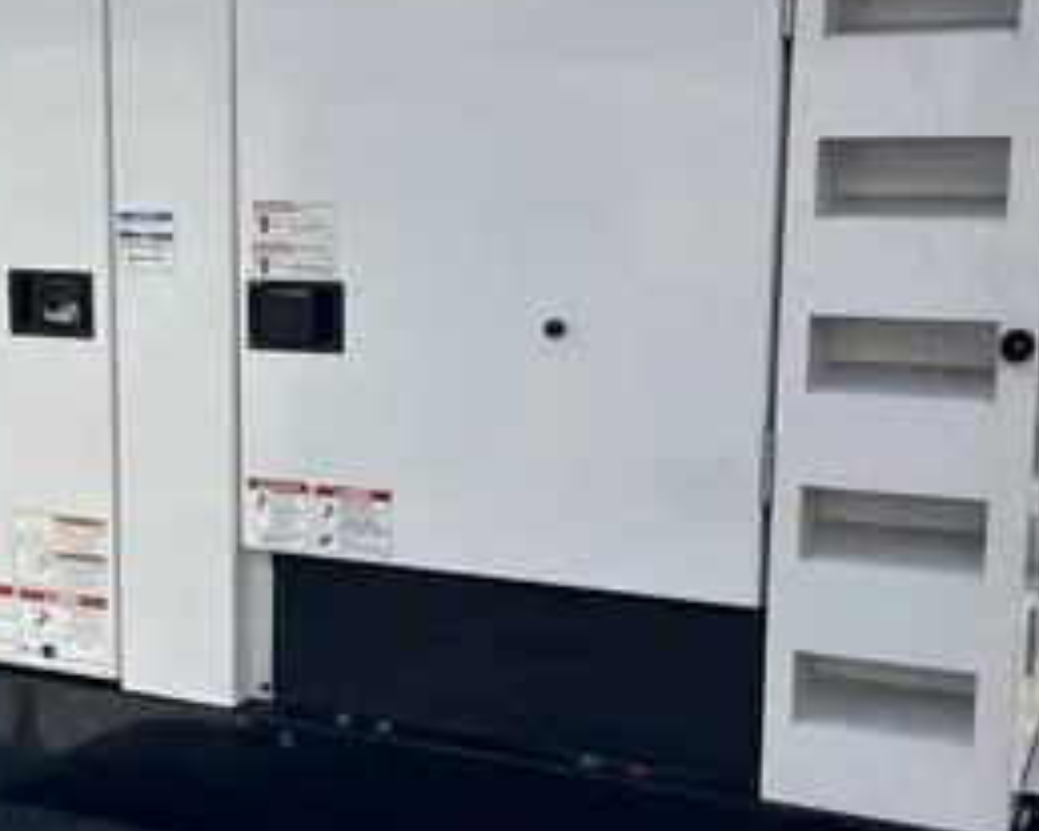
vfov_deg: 28.1
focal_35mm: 54
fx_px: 1660
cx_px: 345
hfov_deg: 34.4
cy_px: 452
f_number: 1.6
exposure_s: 1/6993
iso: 64
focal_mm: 5.96
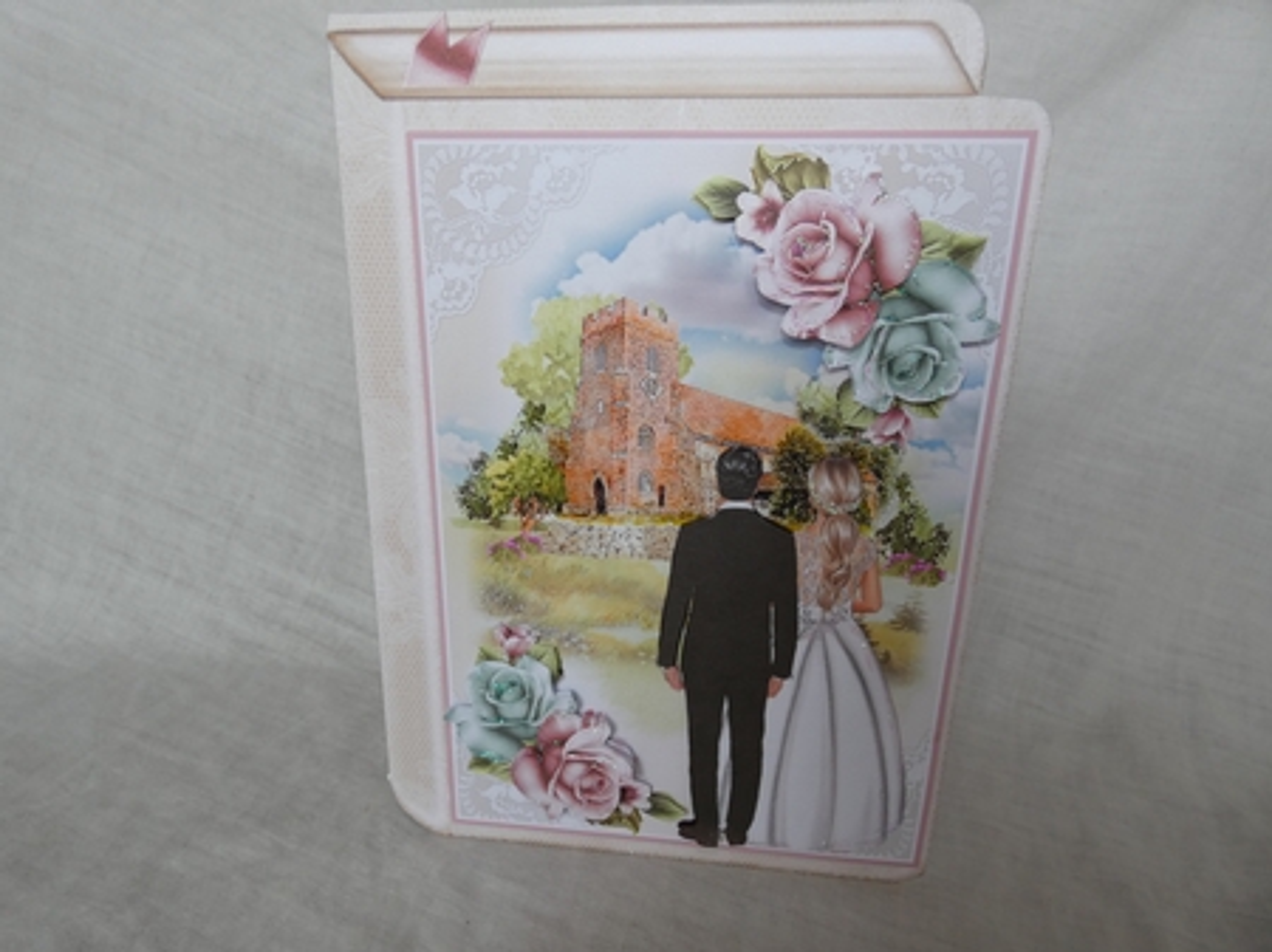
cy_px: 476
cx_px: 636
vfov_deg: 65.9
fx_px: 735
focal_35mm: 20
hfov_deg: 81.8
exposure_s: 1/100
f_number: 2.8
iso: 80
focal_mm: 3.6
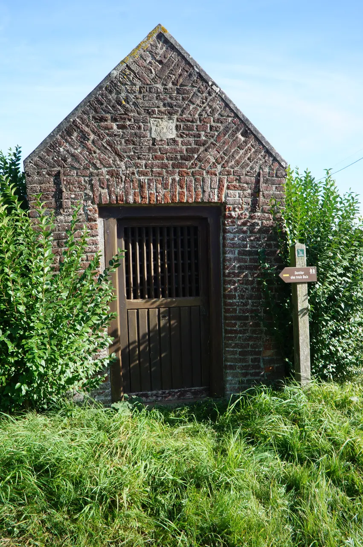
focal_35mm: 30
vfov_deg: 62.0
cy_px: 274
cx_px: 182
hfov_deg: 43.5
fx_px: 455
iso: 200
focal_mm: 20
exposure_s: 1/100
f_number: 11
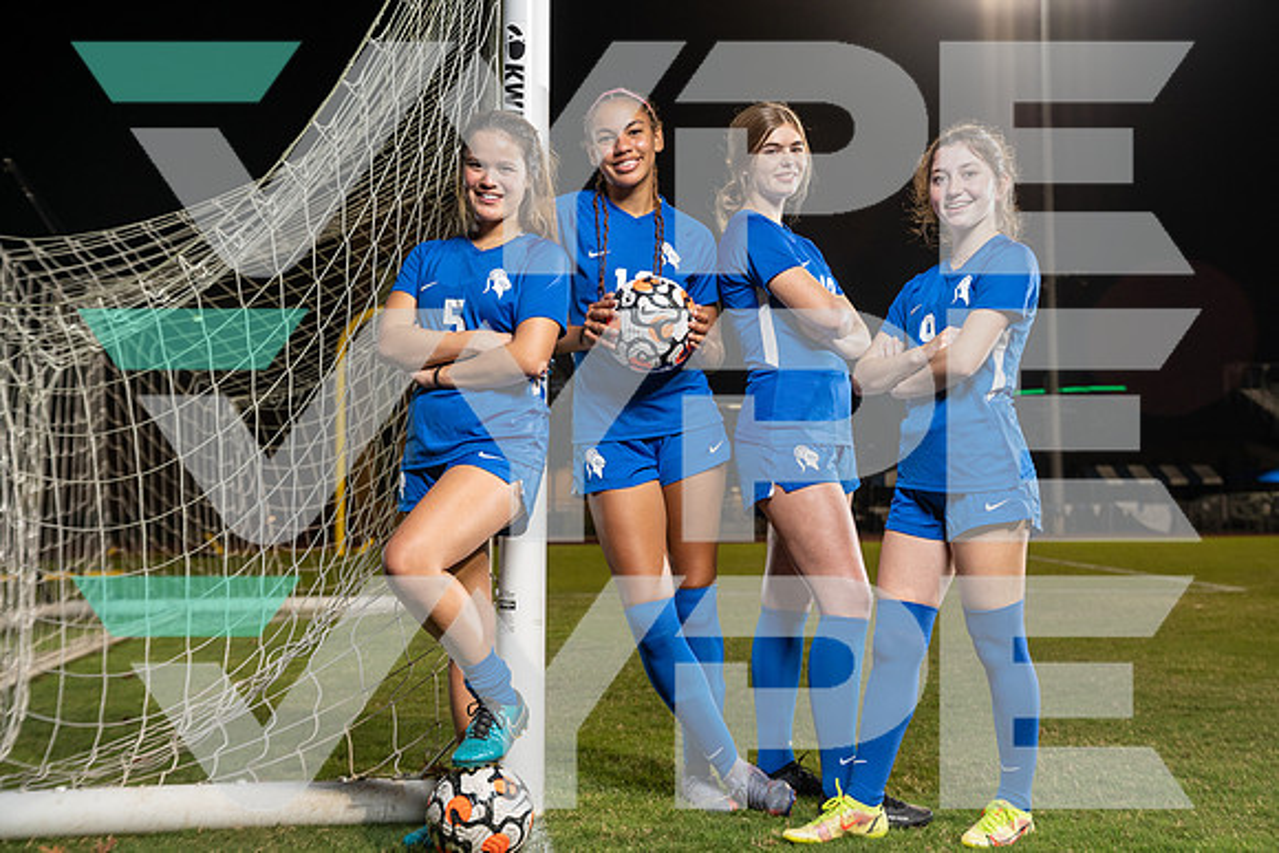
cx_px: 640
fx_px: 1812
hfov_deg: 38.9
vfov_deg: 26.5
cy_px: 426
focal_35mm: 51
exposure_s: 1/125
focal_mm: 51
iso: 640
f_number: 4
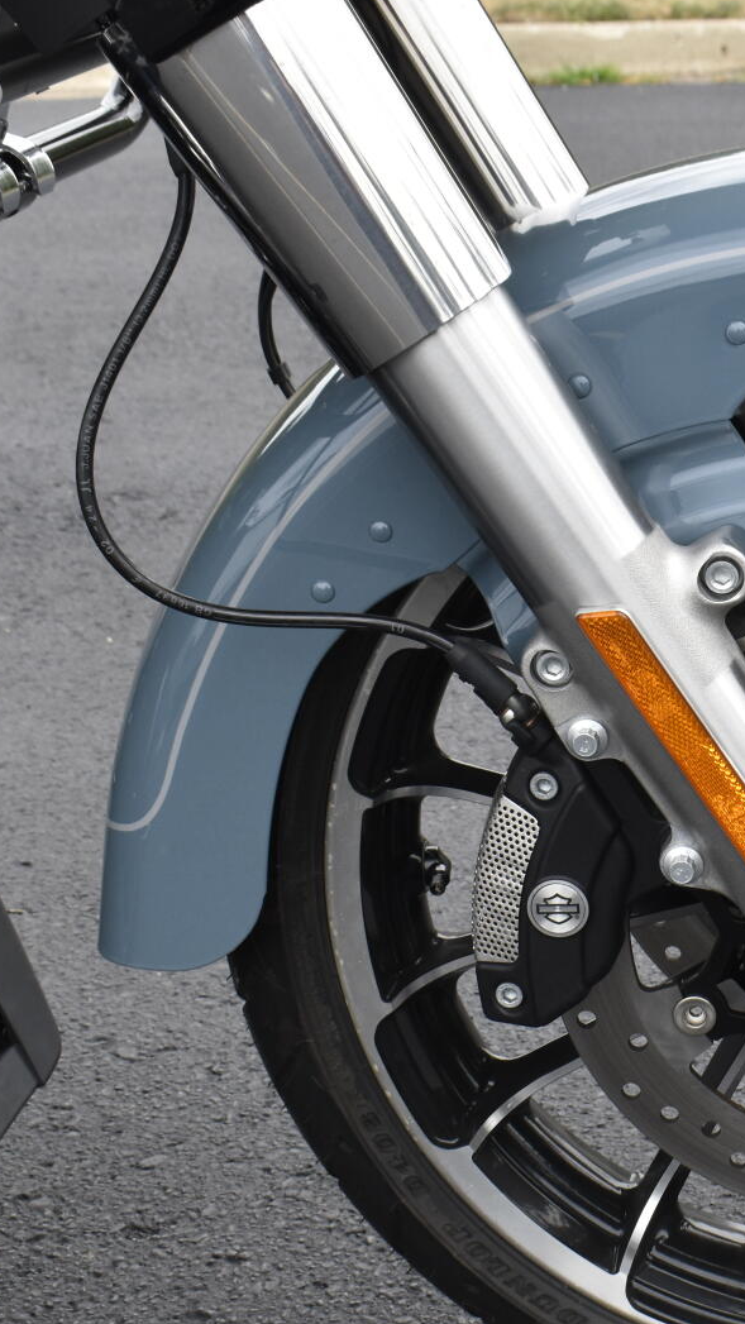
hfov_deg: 16.3
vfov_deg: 29.3
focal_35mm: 72
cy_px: 794
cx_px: 822
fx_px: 2528
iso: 400
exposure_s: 1/250
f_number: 8
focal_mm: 24
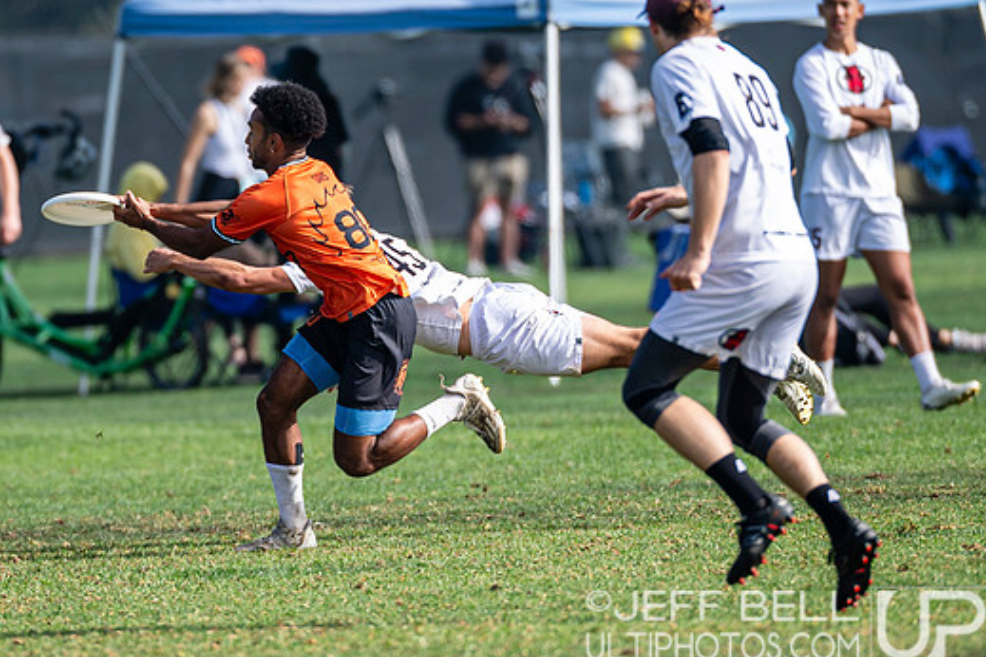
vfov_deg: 1.9
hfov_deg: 2.8
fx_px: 20294
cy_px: 317
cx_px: 385
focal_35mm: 741
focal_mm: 300
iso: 100
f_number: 3.2
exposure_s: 1/1250
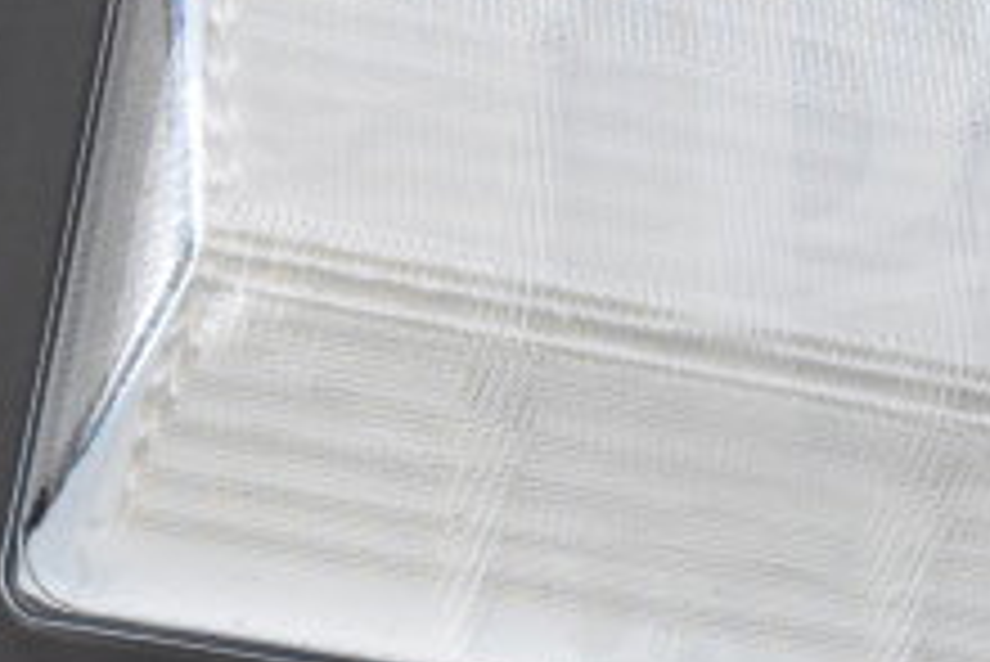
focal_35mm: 200
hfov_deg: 10.2
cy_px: 345
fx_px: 5503
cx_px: 1084
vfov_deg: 6.9
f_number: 18
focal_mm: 48
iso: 6400
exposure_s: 1/1250
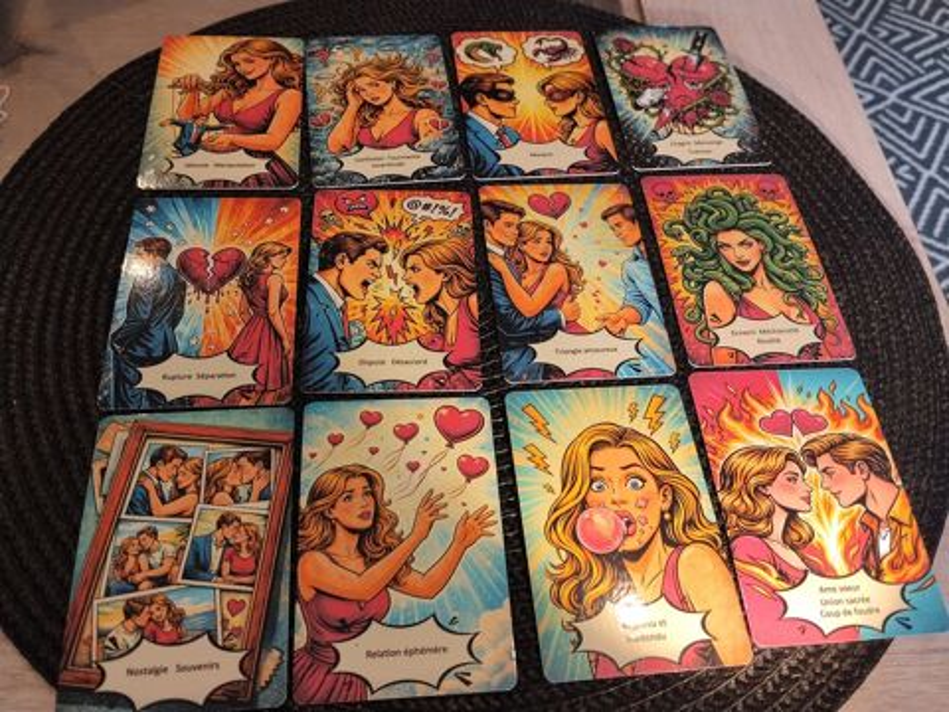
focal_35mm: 29
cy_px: 356
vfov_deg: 48.2
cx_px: 474
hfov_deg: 61.7
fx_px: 795
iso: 64
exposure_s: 1/50
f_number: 1.8
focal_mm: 4.22
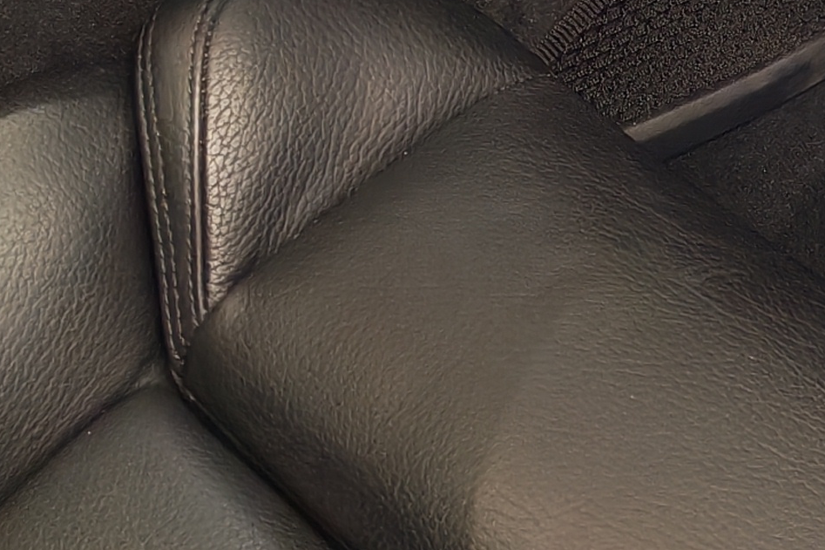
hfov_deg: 14.2
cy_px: -602
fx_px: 3299
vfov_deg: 8.9
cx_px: 535
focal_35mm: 144
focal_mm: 6.12
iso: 1397
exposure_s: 1/100
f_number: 1.9
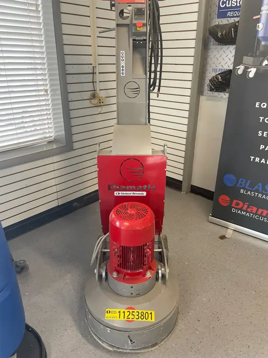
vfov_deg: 67.3
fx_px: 268
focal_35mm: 26
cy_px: 179
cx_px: 134
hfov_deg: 53.1
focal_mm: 4.2
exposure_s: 1/104
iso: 125
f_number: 1.6
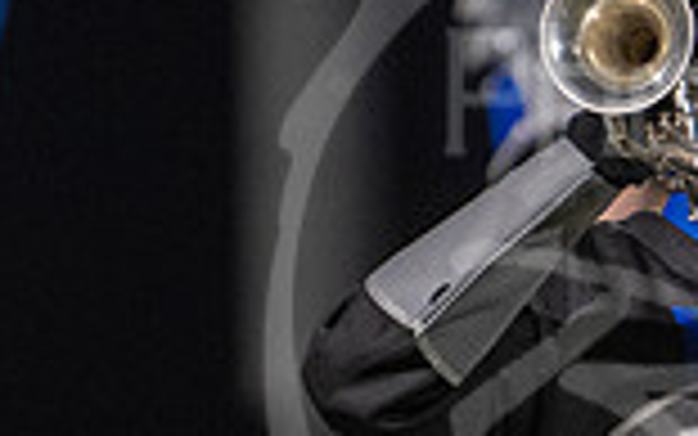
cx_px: 742
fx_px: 20780
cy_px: 293
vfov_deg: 1.2
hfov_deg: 1.9
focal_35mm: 1092
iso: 4000
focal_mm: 200
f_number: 2.8
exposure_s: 1/500
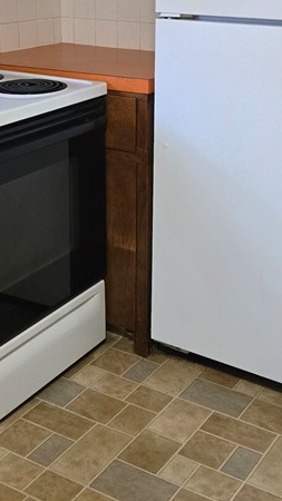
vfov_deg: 35.3
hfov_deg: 21.1
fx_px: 758
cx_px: 148
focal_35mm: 57
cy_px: 95
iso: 800
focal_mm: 5.4
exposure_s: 1/120
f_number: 1.8
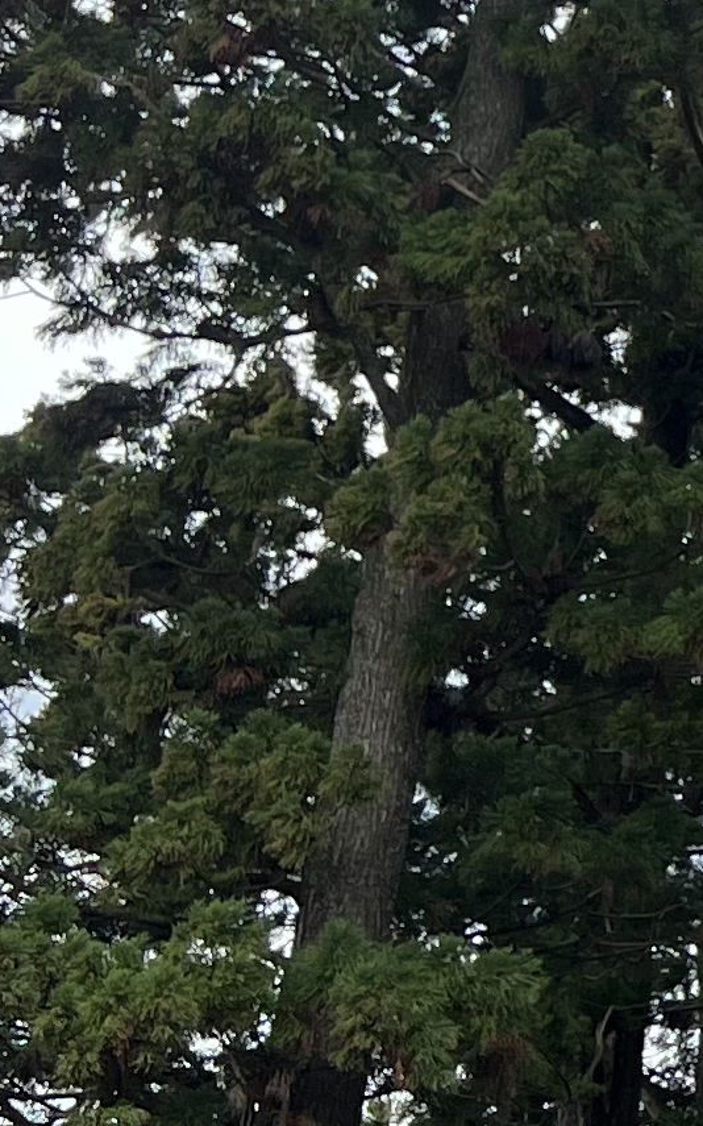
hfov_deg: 8.5
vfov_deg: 16.0
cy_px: 304
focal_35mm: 130
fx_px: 3987
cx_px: 2108
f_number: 1.5
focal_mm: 5.7
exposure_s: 1/1361
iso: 50
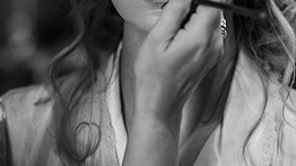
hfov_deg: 14.1
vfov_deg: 7.9
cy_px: -21
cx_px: 167
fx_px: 1200
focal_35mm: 153
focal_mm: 85
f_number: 2.2
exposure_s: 1/200
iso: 220
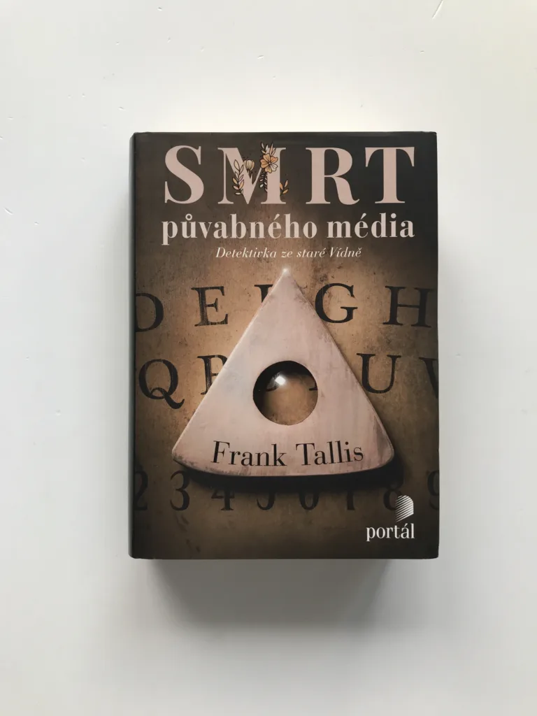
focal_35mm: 28
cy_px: 358
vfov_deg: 63.4
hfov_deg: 49.7
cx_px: 268
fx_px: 579
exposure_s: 1/100
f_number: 1.8
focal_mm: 3.99
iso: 32
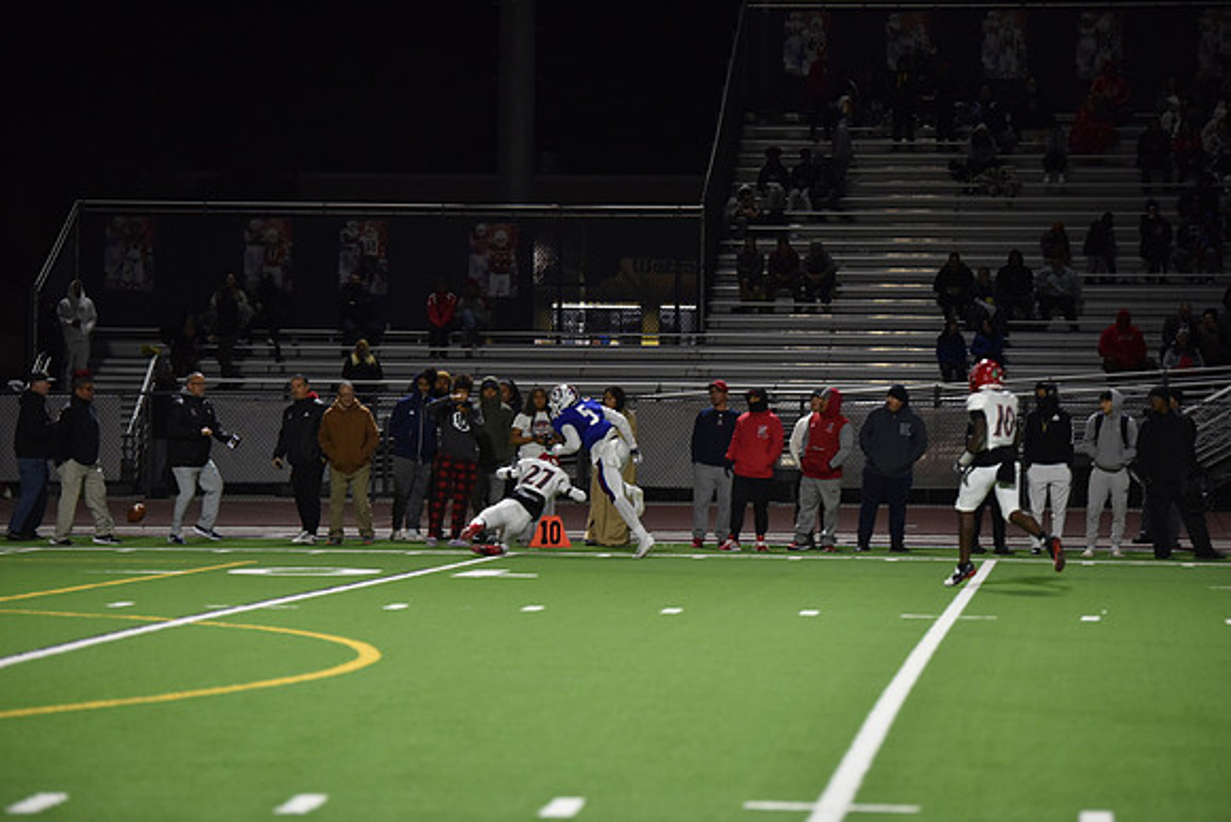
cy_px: 411
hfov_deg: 12.8
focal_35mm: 160
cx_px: 616
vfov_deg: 8.6
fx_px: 5472
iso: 2200
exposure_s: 1/500
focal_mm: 160
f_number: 2.8
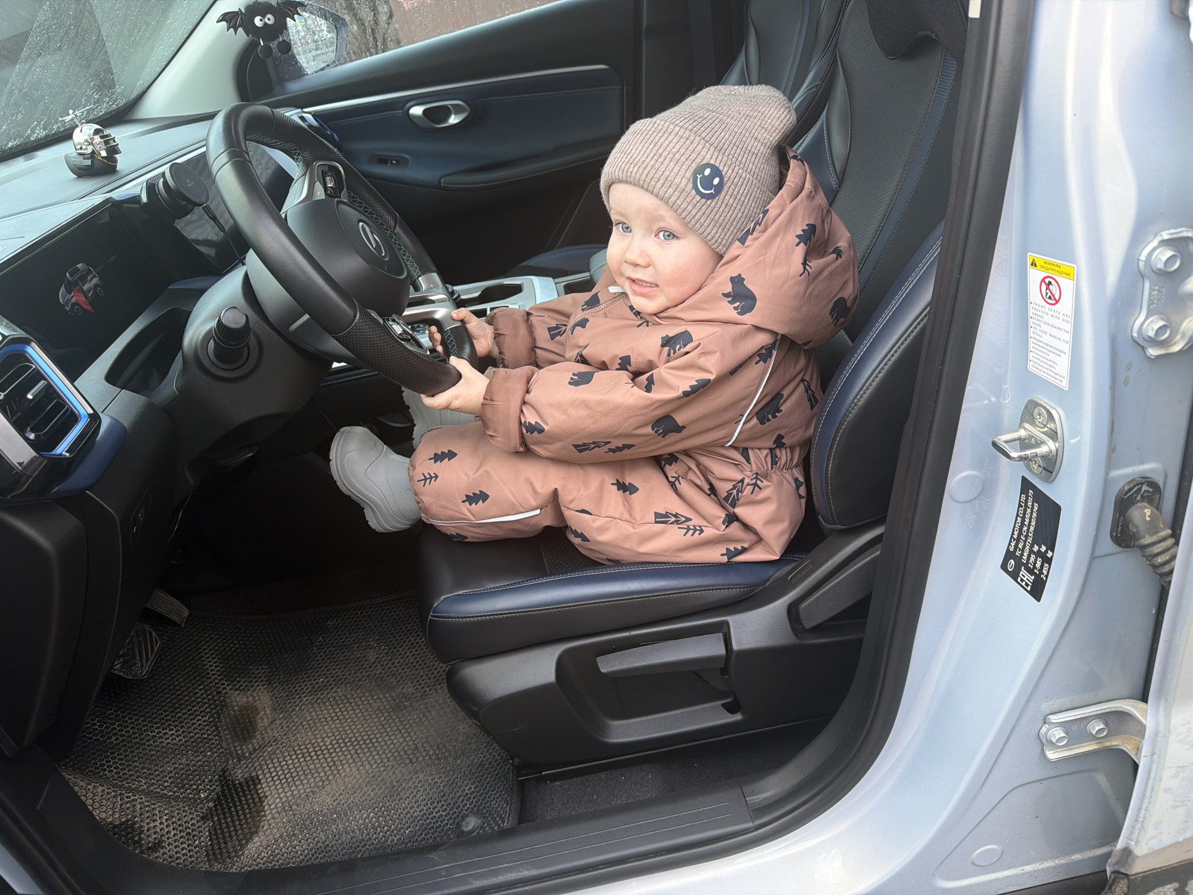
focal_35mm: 24
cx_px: 596
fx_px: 827
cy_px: 448
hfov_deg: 71.6
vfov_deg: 56.8
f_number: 1.78
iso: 50
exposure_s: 1/125
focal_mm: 6.76
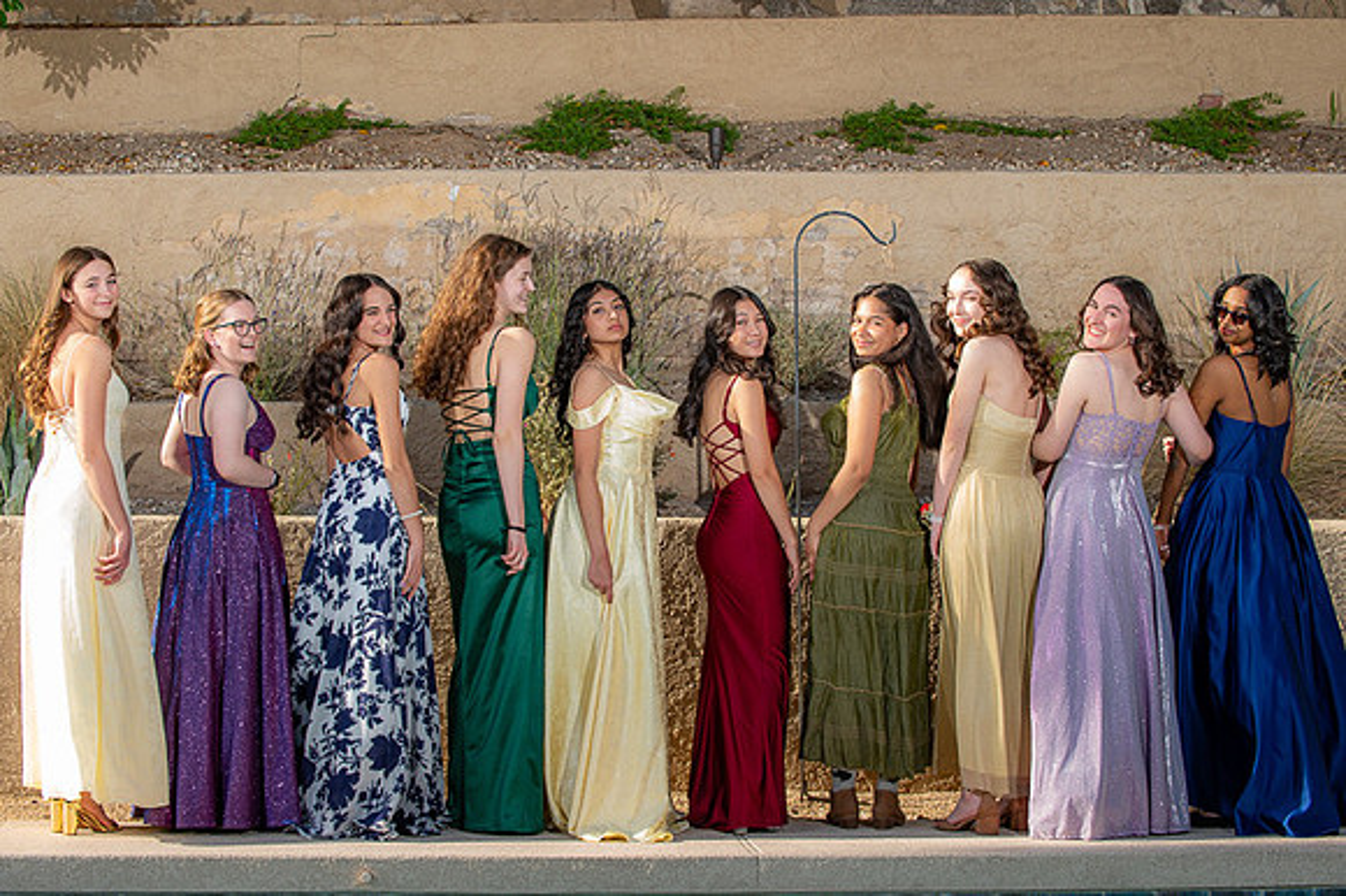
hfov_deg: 23.6
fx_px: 3224
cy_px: 413
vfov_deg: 15.8
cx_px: 684
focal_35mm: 86
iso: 50
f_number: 6.3
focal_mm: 80
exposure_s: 1/200
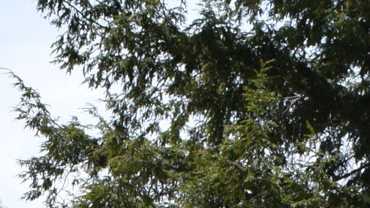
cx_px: 12
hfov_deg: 12.4
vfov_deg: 6.4
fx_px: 1687
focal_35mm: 172
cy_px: 654
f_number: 10
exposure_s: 1/200
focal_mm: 18
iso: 100
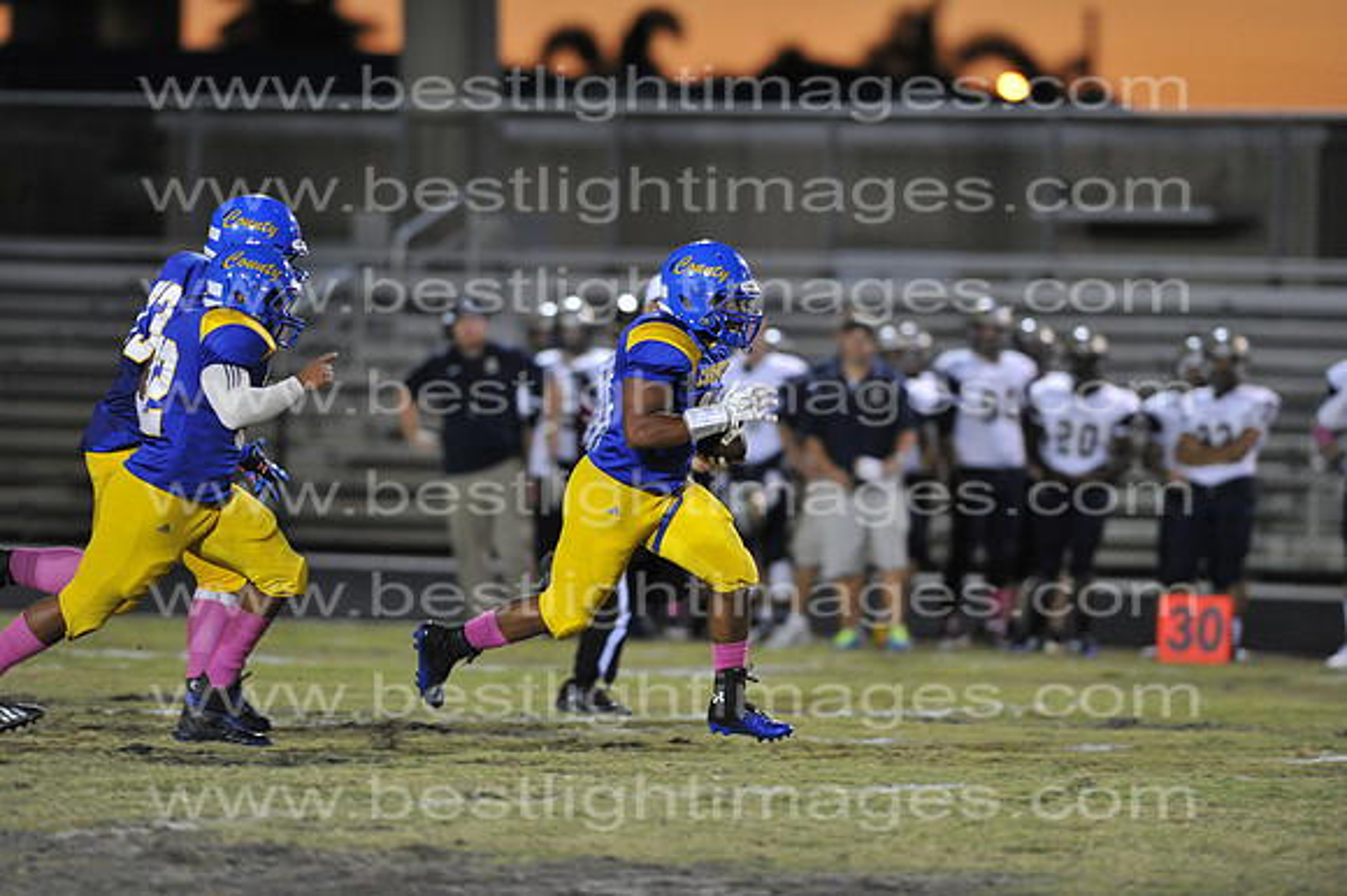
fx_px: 11218
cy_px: 448
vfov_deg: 4.6
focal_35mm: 300
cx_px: 674
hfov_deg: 6.9
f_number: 4
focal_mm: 300
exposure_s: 1/500
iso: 5000
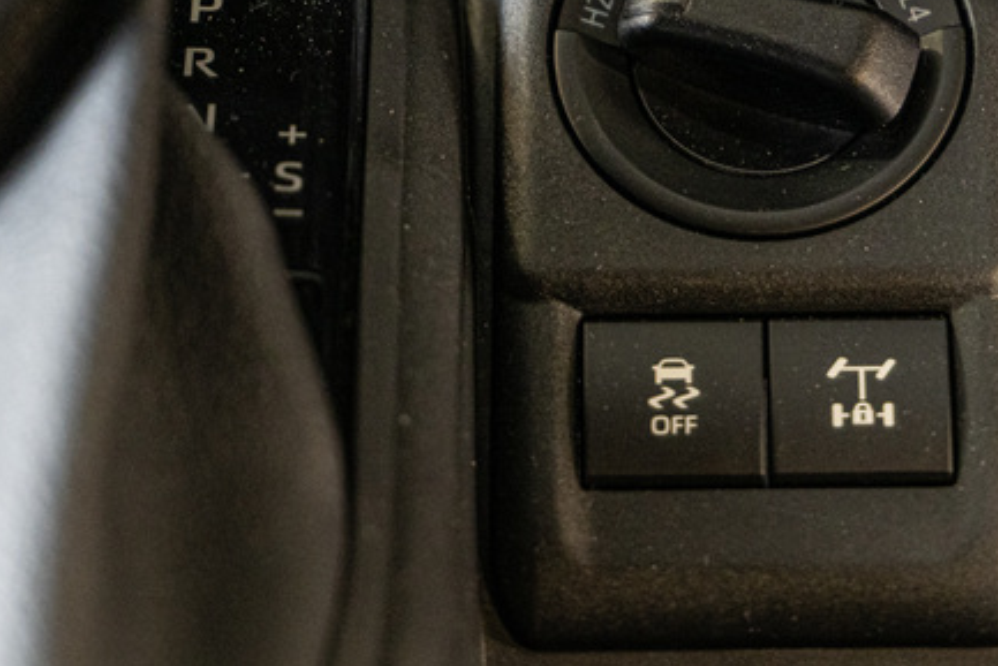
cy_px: 191
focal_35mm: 177
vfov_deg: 7.8
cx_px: 780
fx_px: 4908
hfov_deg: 11.6
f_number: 2.8
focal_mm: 75
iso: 1600
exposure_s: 1/125
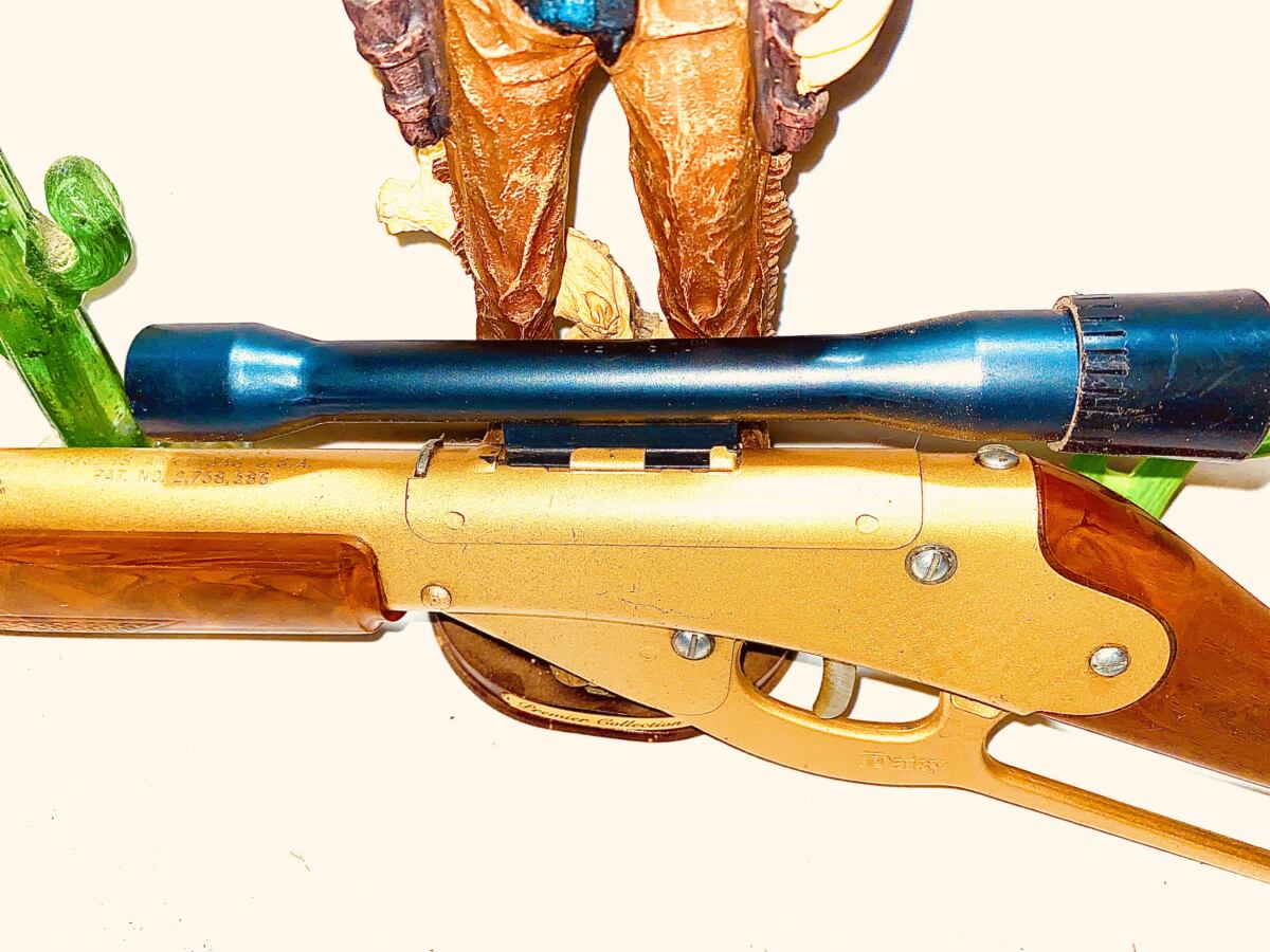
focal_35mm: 26
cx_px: 635
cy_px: 476
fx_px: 954
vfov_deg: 53.1
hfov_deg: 67.3
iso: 32
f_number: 1.8
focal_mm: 4.25
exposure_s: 1/312
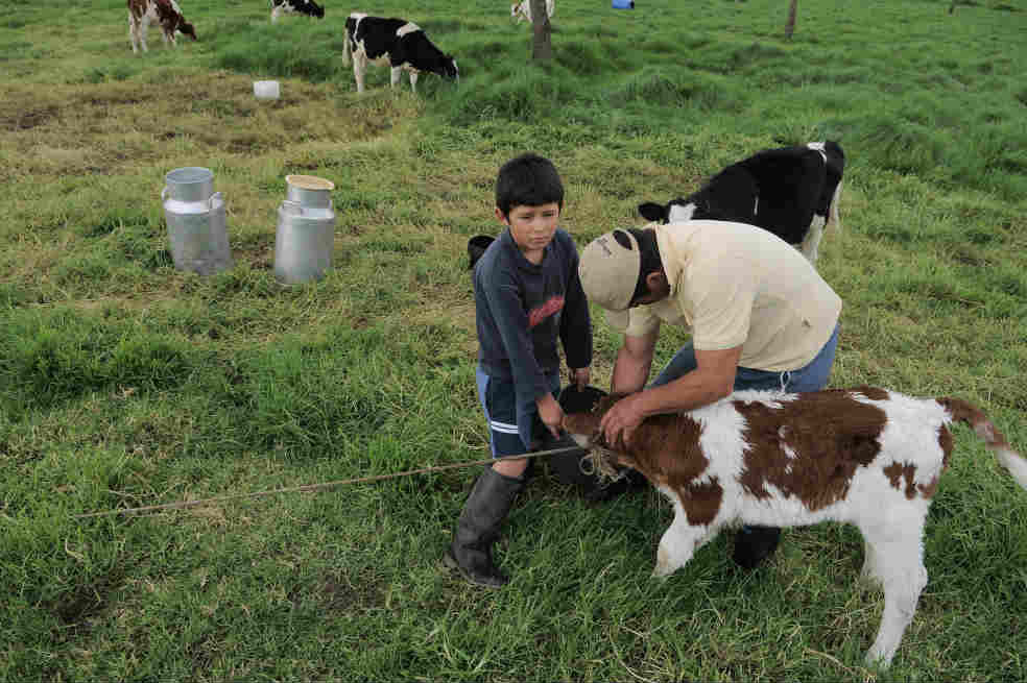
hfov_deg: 70.5
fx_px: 727
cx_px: 514
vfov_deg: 50.4
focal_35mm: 26
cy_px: 342
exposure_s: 1/80
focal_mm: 17
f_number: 5.6
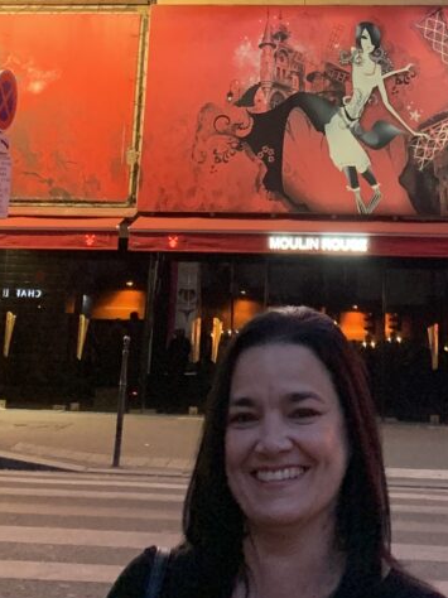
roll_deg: -1.3
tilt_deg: +18.0
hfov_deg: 18.6
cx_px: 314
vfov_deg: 22.8
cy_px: -111
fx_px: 1364
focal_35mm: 79
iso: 250
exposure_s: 1/50
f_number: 1.8
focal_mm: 4.25
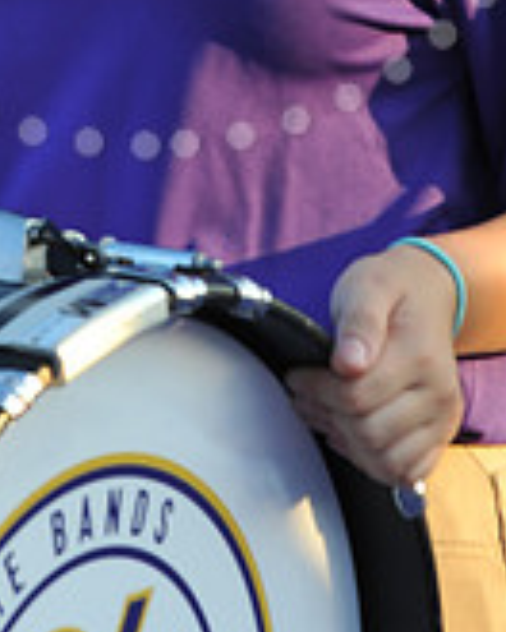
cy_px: -310
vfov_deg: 4.7
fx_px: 7712
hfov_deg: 3.8
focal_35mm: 412
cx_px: 146
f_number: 10
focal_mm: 125
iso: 400
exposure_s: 1/125
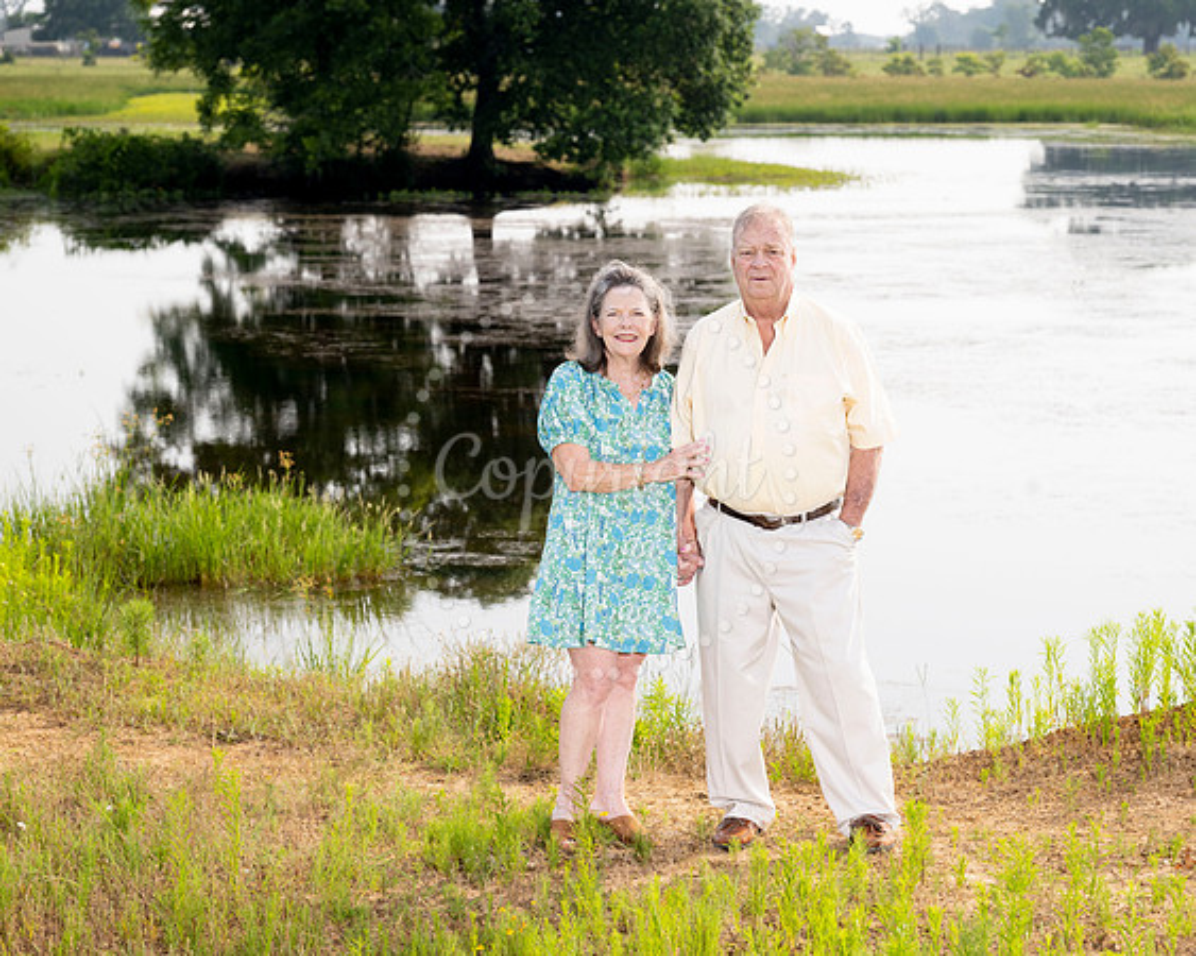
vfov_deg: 13.7
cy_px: 478
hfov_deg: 17.1
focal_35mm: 113
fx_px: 3985
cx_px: 718
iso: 320
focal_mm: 100
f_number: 7.1
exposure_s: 1/200
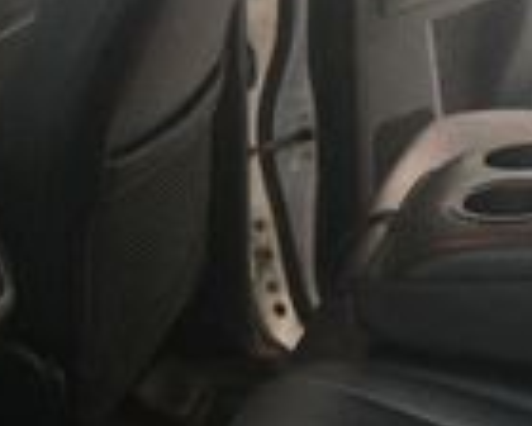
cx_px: 612
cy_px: 281
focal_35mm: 129
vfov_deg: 11.9
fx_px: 2031
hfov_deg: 14.5
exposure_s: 1/80
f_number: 3.5
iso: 3200
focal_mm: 20
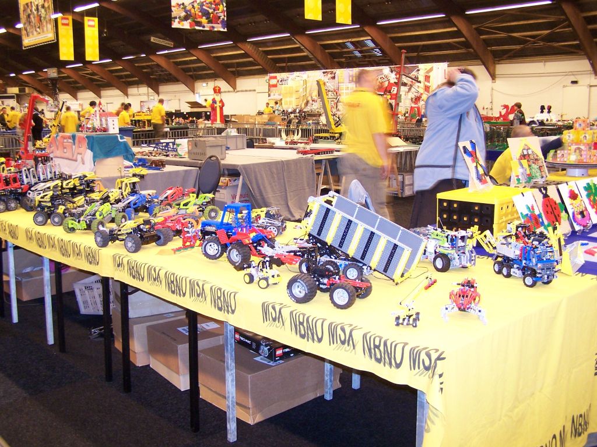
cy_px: 224
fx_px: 655
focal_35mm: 38
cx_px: 298
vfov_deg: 37.7
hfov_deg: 49.0
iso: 140
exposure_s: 1/6
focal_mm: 6.3
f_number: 2.8
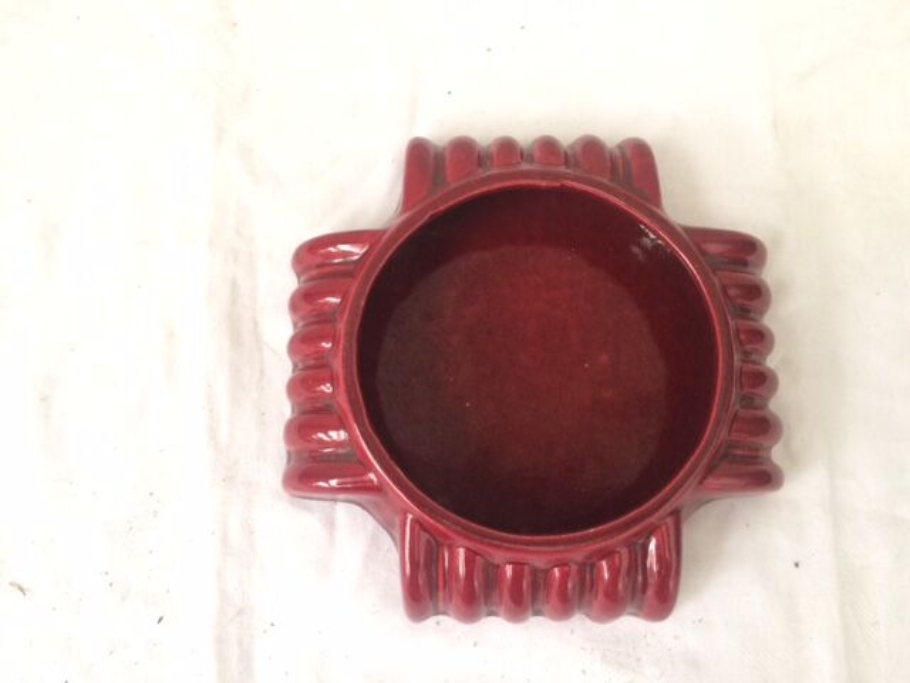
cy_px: 342
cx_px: 455
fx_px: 762
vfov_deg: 48.2
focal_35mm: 29
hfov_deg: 61.7
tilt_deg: -79.0
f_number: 2.2
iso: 160
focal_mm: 4.15
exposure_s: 1/33
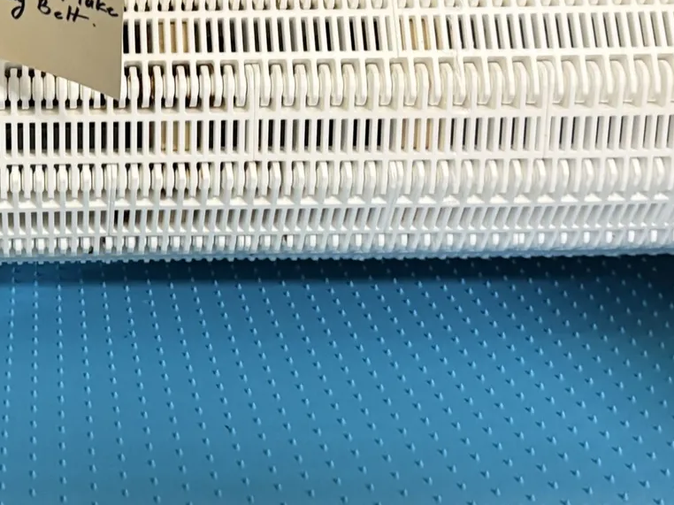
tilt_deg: -31.8
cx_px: 64
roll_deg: +0.1
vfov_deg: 22.4
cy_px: 8
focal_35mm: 63
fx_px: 1226
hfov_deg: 29.4
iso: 500
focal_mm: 6.76
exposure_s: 1/60
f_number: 1.78
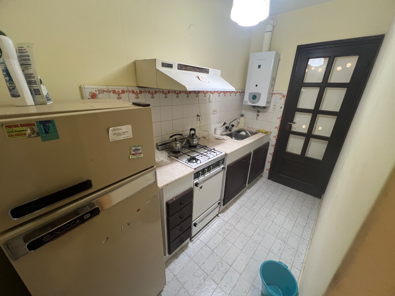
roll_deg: -1.6
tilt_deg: -21.2
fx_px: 148
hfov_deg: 106.2
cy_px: 148
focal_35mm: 13
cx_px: 198
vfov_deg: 89.9
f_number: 1.8
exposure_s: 1/50
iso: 250
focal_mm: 1.57
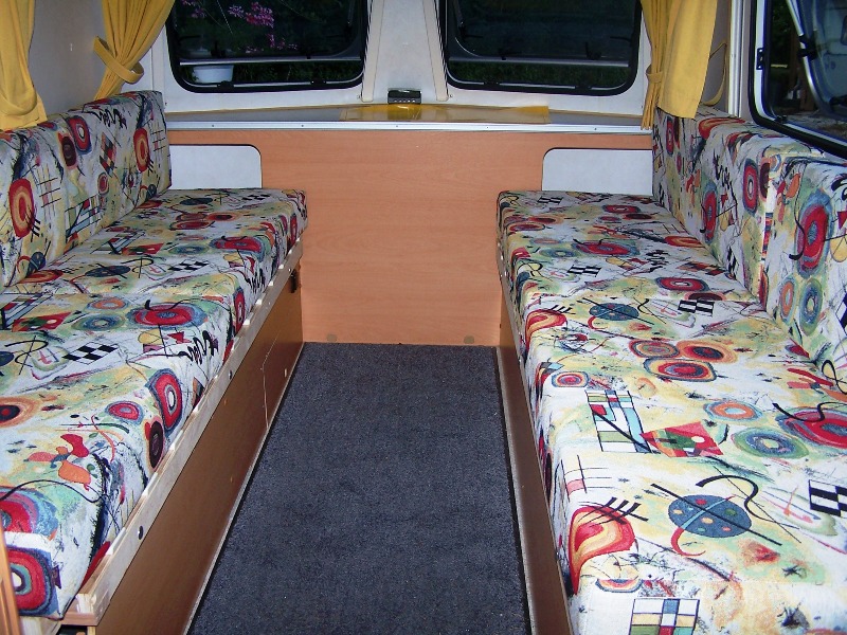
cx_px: 424
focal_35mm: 38
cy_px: 318
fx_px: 930
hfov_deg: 49.0
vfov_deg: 37.7
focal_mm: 6.3
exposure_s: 1/60
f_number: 2.8
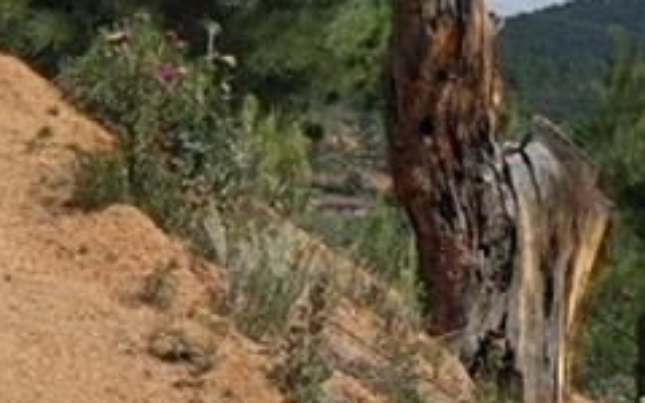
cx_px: -527
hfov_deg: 10.4
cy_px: -38
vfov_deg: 6.9
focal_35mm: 190
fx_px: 3340
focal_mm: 10.26
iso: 100
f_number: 6.3
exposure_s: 1/500
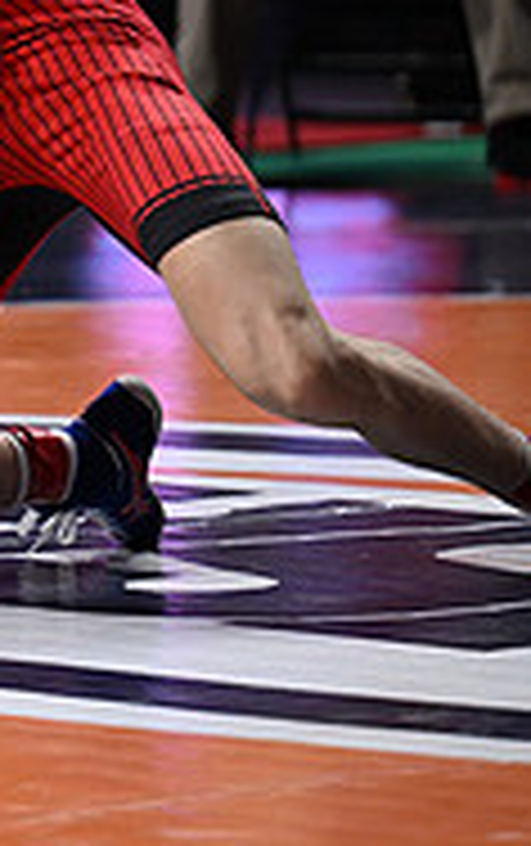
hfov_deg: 3.4
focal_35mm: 377
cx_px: -765
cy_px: 133
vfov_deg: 5.6
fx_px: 8703
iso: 1600
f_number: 2.8
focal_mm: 120
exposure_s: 1/1000
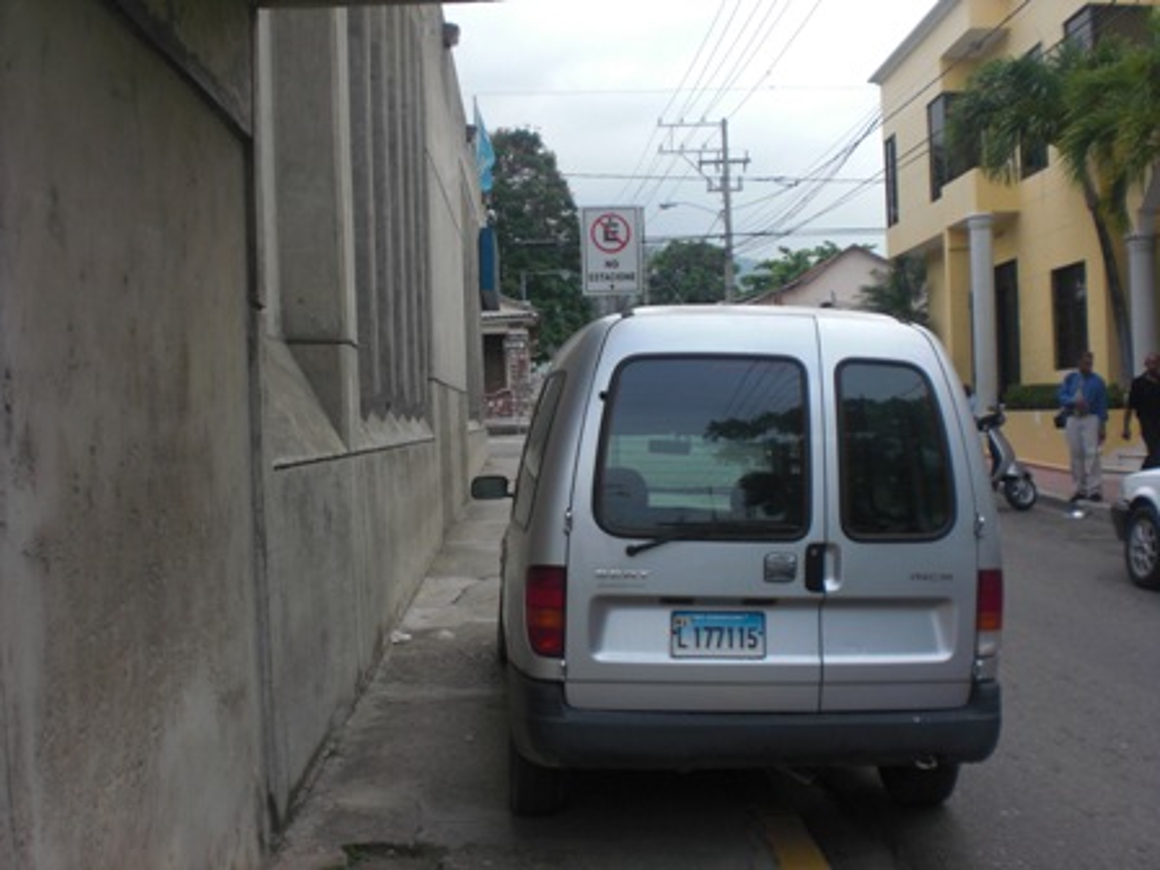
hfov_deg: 49.0
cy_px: 435
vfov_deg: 37.7
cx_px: 580
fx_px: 1273
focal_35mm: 38
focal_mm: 6.3
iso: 64
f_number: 3.1
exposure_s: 1/250
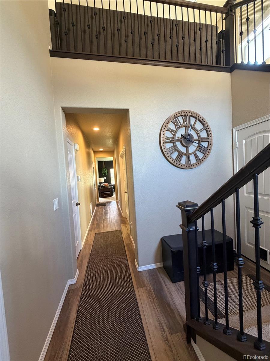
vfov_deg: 102.1
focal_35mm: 14
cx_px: 135
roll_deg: +3.0
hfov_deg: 85.7
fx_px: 146
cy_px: 180
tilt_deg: -2.9
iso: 400
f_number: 2.2
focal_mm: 2.22
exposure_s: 1/60
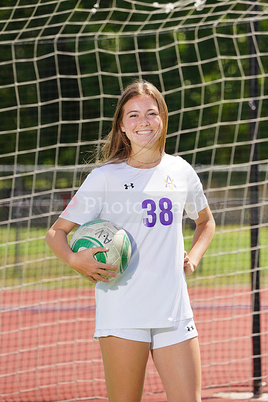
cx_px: 134
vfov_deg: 6.0
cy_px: 201
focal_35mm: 345
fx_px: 3857
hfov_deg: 4.0
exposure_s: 1/250
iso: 200
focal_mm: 345
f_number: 11
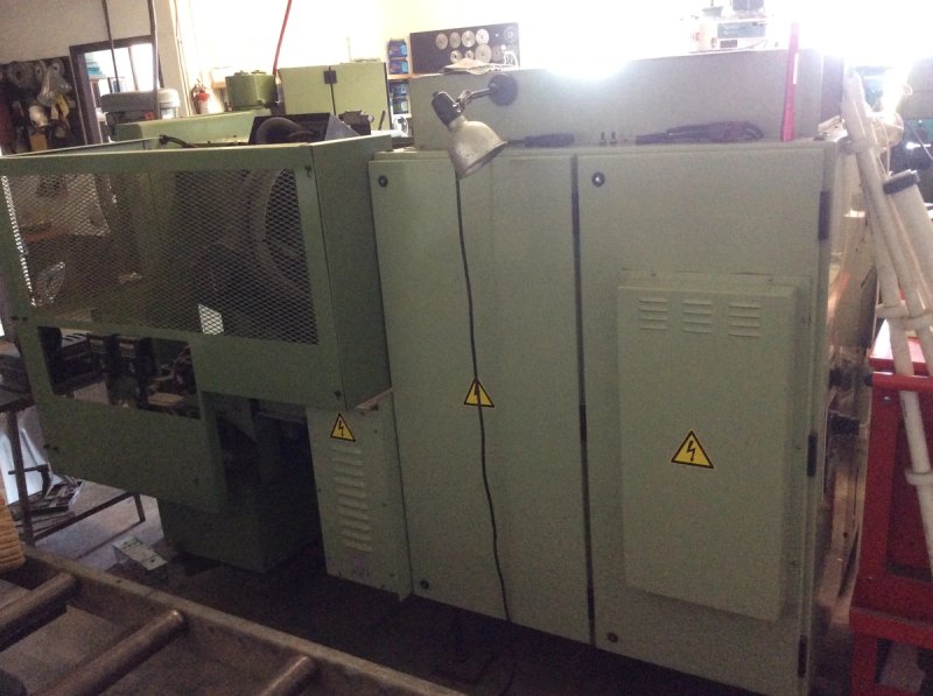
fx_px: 861
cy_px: 348
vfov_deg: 44.0
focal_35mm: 32
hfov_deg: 56.9
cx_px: 466
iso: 250
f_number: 2.4
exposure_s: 1/24
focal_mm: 3.3
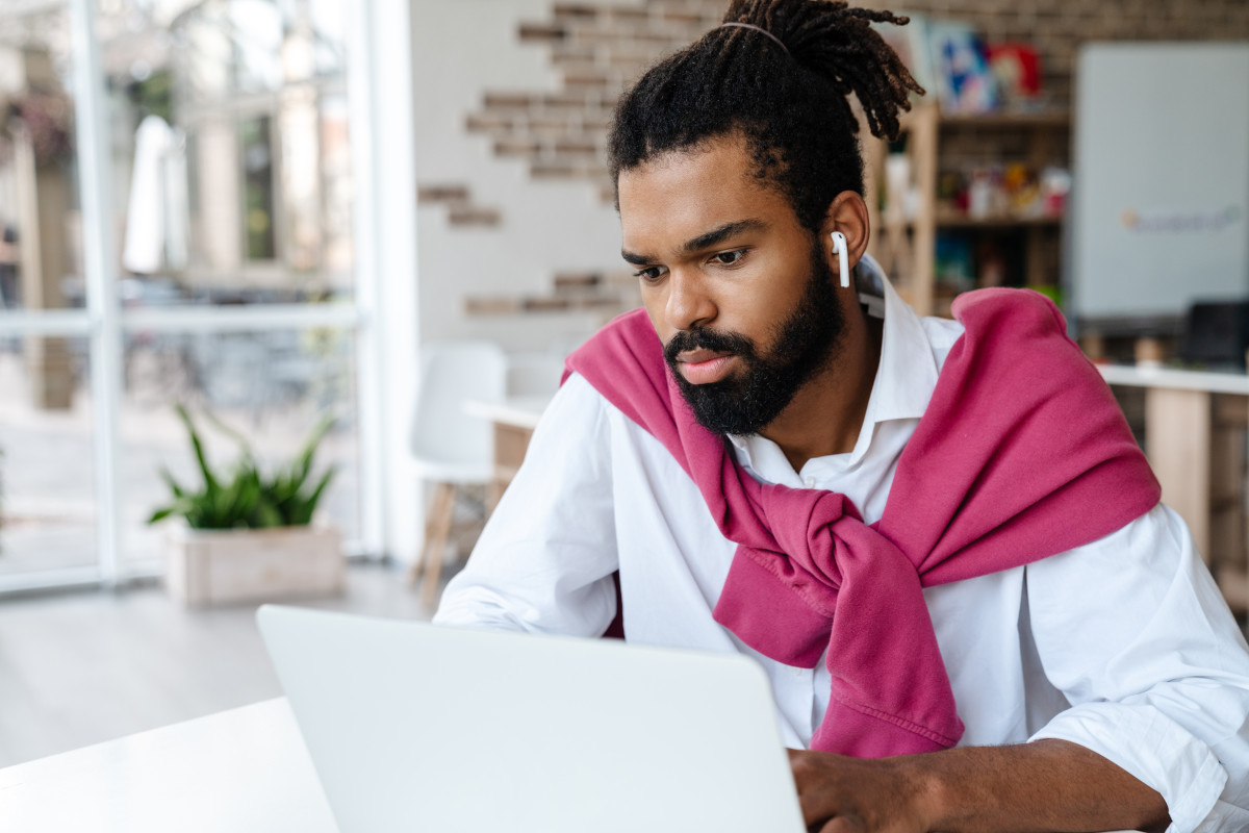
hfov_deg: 39.6
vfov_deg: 27.0
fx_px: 1735
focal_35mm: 50
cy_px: 416
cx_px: 624
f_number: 3.2
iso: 400
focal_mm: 50
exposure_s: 1/250
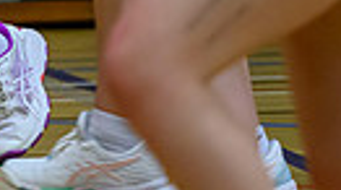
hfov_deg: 1.9
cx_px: -364
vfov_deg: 1.1
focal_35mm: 1139
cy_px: -390
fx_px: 10276
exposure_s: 1/800
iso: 4000
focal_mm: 200
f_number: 3.2
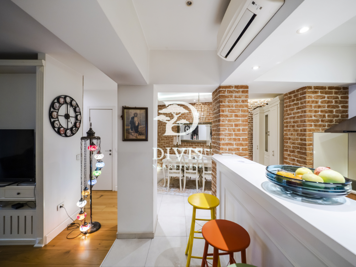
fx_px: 144
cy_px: 134
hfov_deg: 102.1
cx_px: 178
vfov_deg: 85.7
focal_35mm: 14
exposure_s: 1/25
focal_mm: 7
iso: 400
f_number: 4
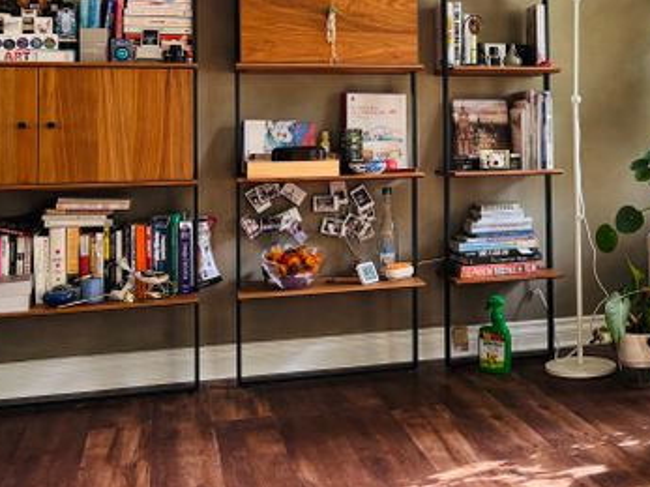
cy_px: 105
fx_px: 845
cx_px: 489
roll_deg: +0.6
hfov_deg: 40.9
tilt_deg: +0.7
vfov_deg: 31.4
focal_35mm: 45
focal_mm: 5.96
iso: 100
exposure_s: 1/121
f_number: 1.6
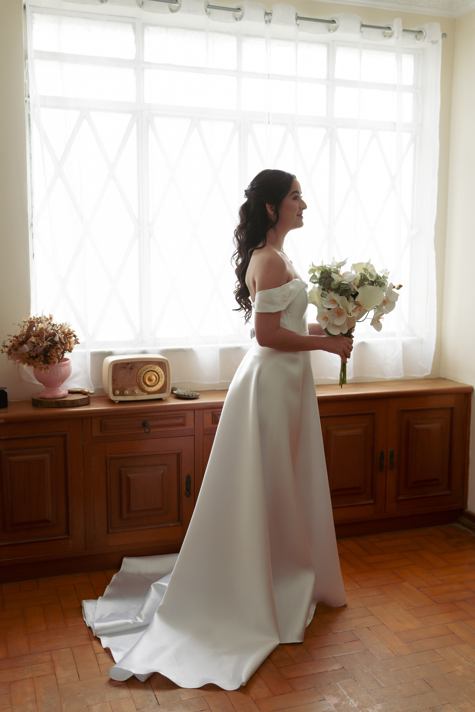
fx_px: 693
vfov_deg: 54.4
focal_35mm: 35
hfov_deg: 37.9
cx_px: 238
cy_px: 356
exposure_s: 1/400
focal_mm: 35
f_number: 2.2
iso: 400
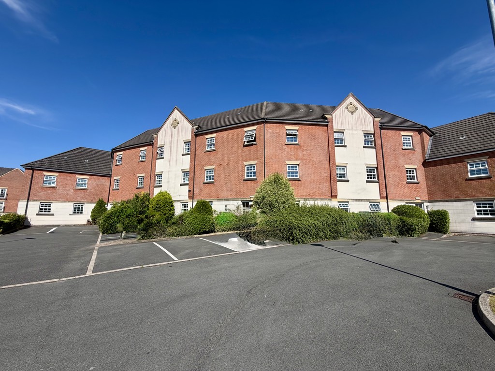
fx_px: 200
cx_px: 248
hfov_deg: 102.1
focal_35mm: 14
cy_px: 186
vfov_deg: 85.7
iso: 20
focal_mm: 2.22
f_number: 2.2
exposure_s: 1/914
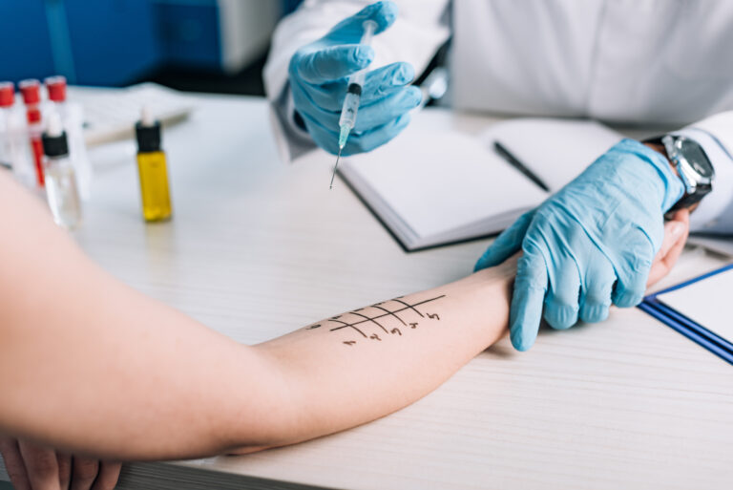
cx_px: 366
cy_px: 245
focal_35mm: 50
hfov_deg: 39.6
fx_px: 1019
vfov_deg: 27.0
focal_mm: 50
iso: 100
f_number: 3.5
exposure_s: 1/200
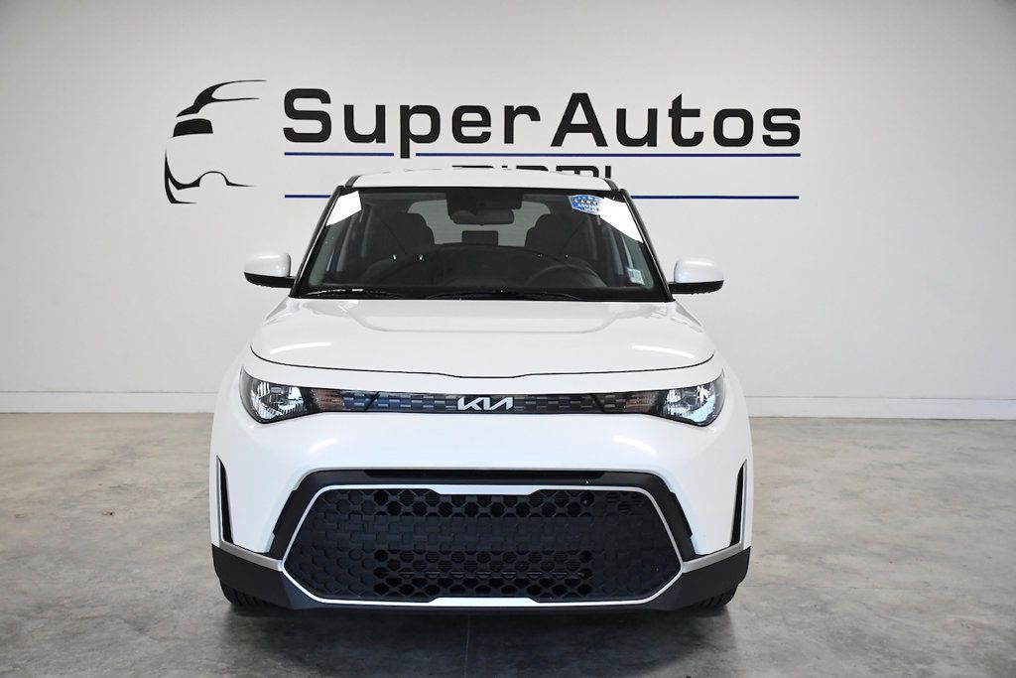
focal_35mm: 40
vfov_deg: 33.4
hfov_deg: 48.5
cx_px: 508
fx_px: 1129
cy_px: 339
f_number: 4
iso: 2500
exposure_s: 1/1600
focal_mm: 27
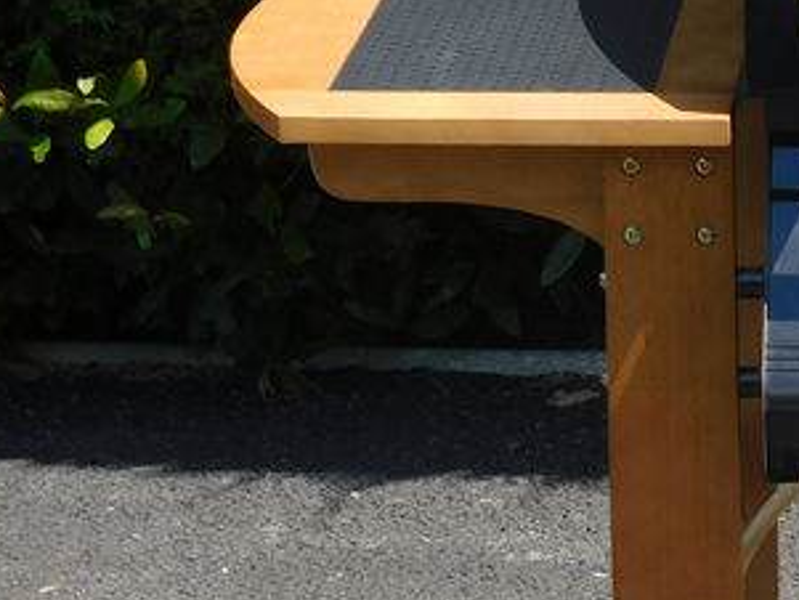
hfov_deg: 9.3
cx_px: 1293
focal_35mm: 206
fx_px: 4757
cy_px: 438
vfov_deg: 7.2
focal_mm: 11.1
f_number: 4.4
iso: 125
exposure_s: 1/400
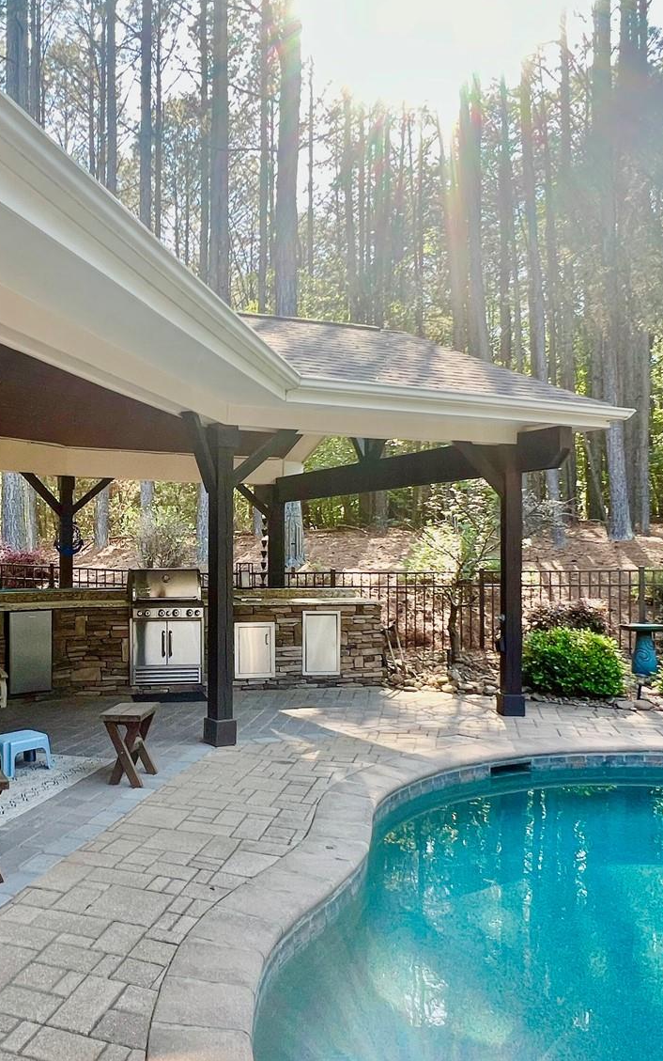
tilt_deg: +0.5
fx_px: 722
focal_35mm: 25
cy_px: 551
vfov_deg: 72.5
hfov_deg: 47.1
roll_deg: +0.0
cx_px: 151
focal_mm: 1.57
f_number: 1.8
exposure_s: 1/99
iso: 50
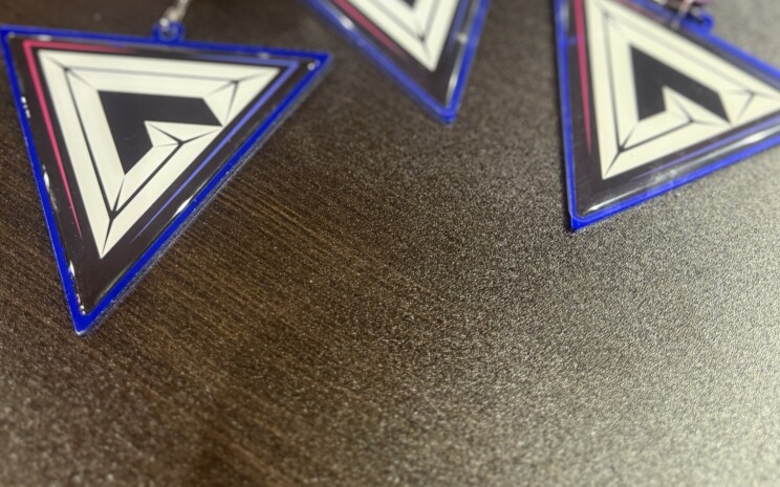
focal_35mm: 35
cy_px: -1
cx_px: 386
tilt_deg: -50.1
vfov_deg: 33.2
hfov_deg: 55.3
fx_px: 744
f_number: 1.78
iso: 250
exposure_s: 1/50
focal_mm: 6.76
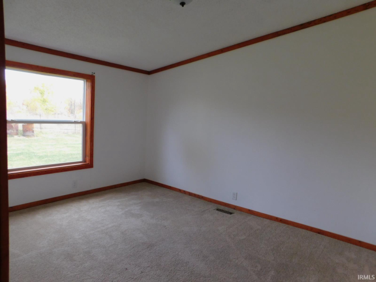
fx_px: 250
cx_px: 188
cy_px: 141
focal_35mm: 23
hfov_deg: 73.9
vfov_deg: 58.9
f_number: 3
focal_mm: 4
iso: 125
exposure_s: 1/50
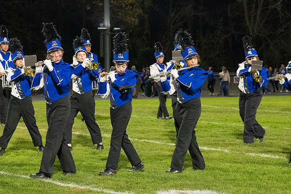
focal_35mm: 147
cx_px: 146
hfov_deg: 14.0
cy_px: 97
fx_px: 1188
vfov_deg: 9.3
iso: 5000
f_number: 5
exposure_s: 1/400
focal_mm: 98
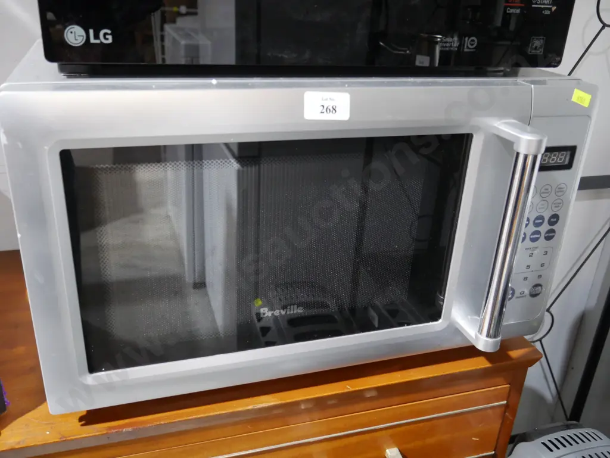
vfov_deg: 44.2
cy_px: 229
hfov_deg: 56.8
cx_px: 305
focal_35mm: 32
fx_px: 564
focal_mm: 16
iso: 2000
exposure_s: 1/60
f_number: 3.6
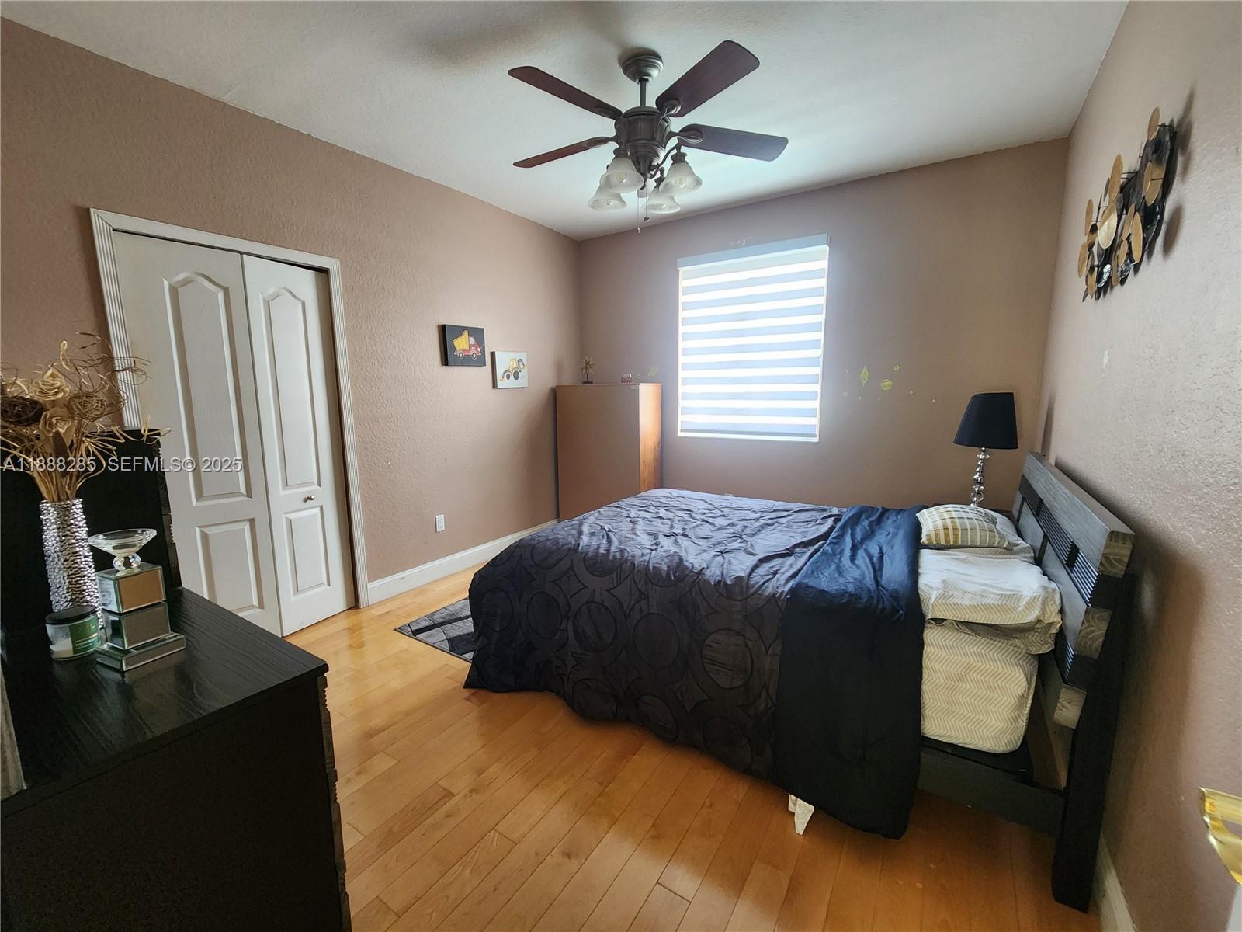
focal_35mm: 13
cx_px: 621
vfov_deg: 89.9
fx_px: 466
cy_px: 466
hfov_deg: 106.2
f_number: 2.2
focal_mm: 2.2
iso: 250
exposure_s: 1/60
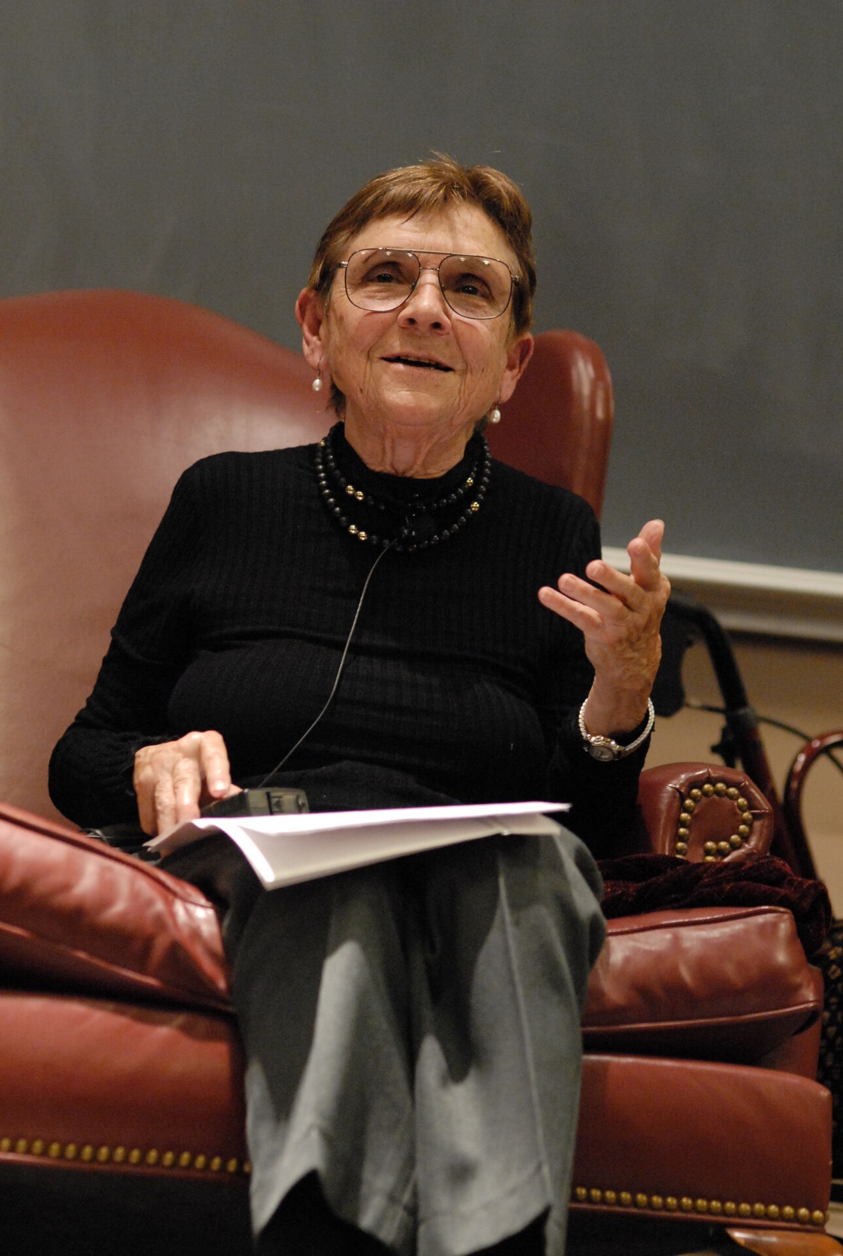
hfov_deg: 10.8
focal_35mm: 128
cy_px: 628
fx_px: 4456
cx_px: 422
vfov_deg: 16.0
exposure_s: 1/60
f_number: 2.5
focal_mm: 85
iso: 1600
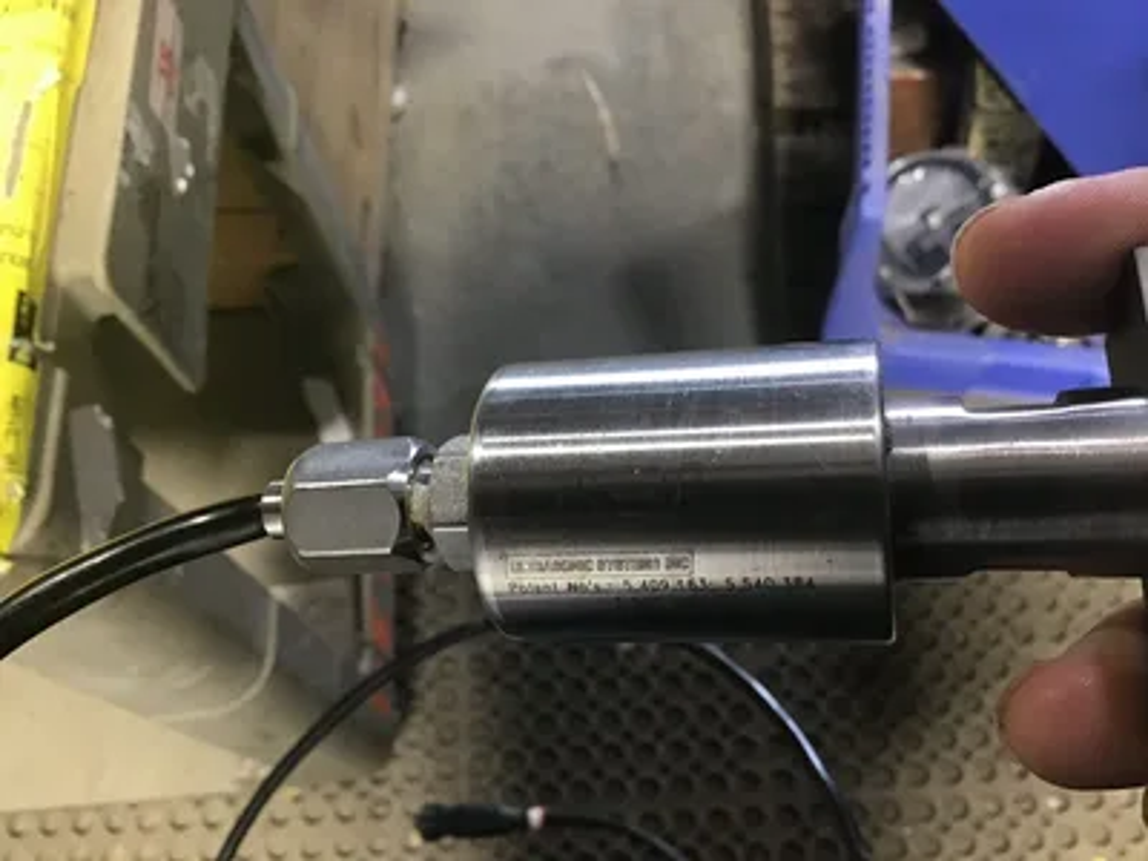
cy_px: 430
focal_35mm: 31
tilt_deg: -67.2
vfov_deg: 45.4
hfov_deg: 58.4
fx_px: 1028
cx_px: 574
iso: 100
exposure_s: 1/30
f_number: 2.4
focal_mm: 3.3
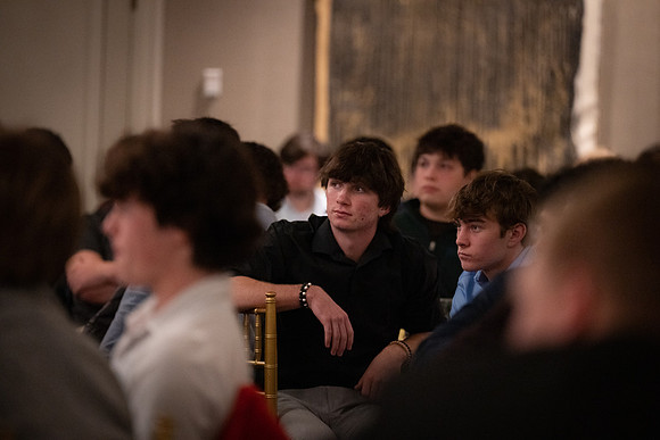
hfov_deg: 11.1
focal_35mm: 185
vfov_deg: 7.4
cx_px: 330
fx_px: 3392
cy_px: 220
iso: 12800
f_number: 2.8
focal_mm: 185
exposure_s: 1/320
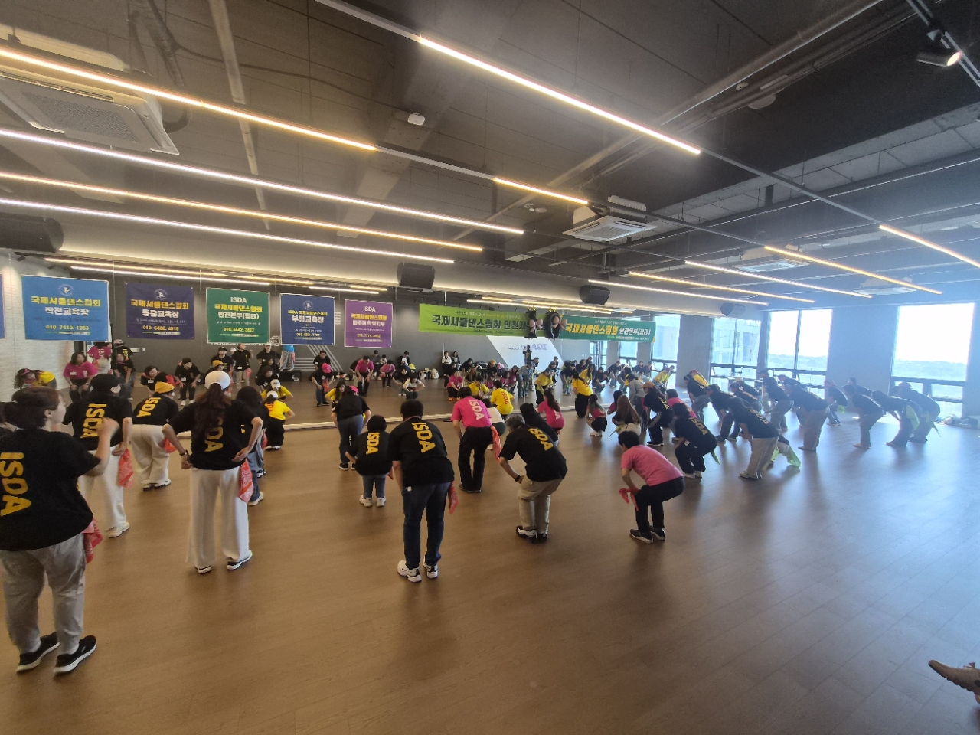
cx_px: 490
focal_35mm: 13
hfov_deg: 106.2
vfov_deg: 89.9
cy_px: 368
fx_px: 368
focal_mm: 1.7
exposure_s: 1/60
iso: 64
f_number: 2.2
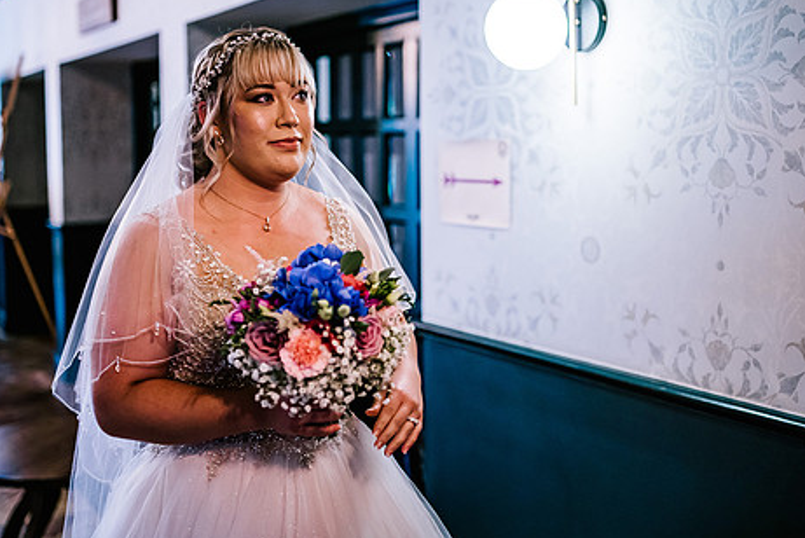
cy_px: 216
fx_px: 1007
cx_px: 400
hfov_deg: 43.6
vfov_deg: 29.8
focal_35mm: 45
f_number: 1.4
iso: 1250
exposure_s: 1/250
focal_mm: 35
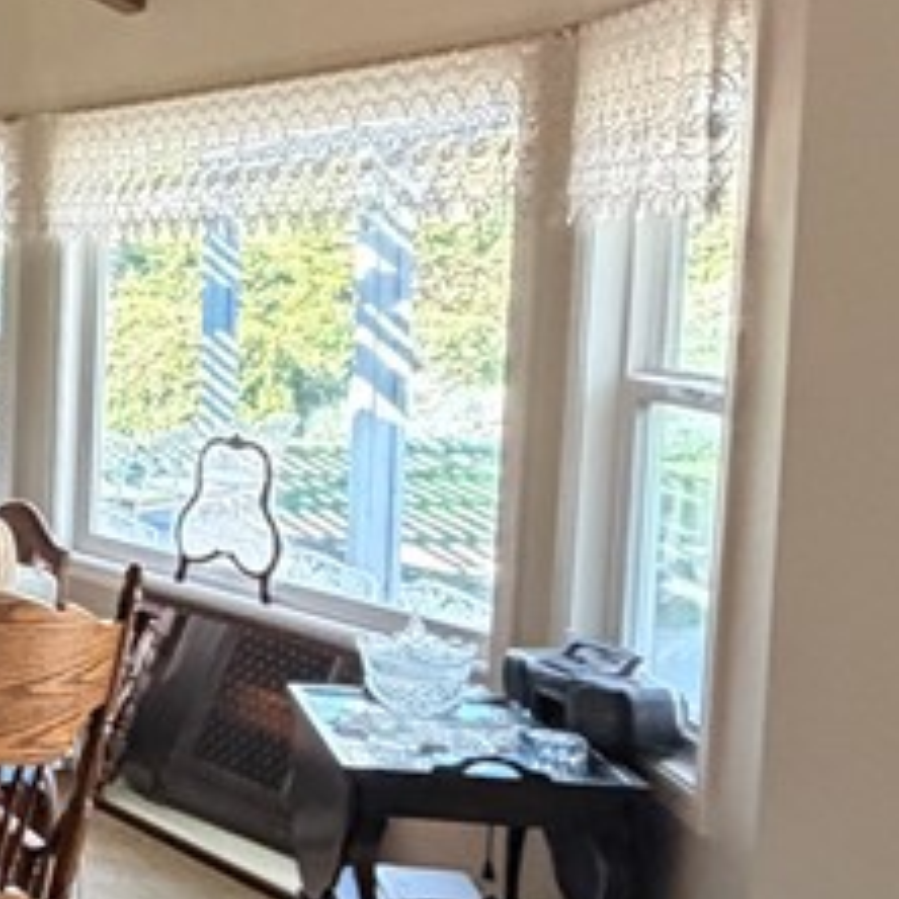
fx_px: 1675
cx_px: -705
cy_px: 429
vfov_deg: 30.0
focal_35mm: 57
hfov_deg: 20.9
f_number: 2.2
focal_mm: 2.22
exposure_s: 1/60
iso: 500
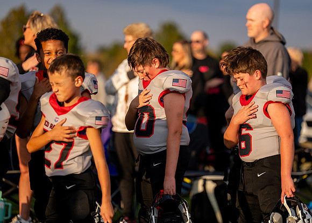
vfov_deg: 8.5
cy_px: 110
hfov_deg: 11.8
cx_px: 164
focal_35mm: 170
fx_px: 1504
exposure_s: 1/3200
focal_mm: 159
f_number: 2.8
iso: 400
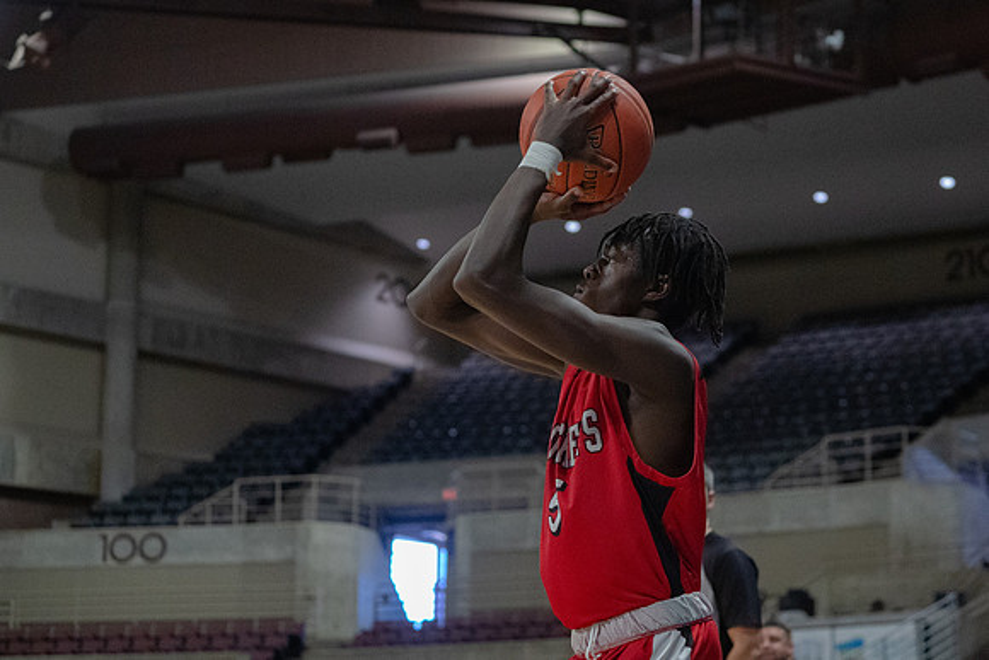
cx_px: 601
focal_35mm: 88
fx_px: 2429
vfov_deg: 15.5
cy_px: 259
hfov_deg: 23.0
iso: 12800
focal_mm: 71
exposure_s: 1/1000
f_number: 4
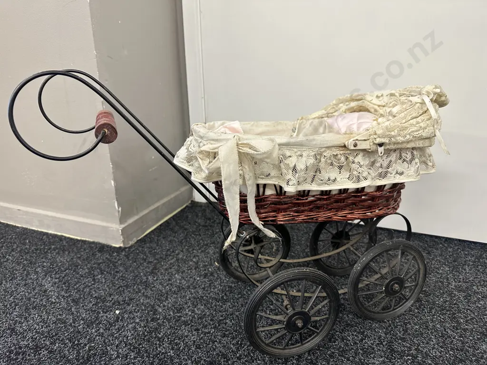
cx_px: 244
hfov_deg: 71.6
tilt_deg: -19.1
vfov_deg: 56.8
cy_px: 182
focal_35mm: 24
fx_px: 338
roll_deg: +0.8
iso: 200
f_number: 1.78
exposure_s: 1/100
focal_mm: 6.86
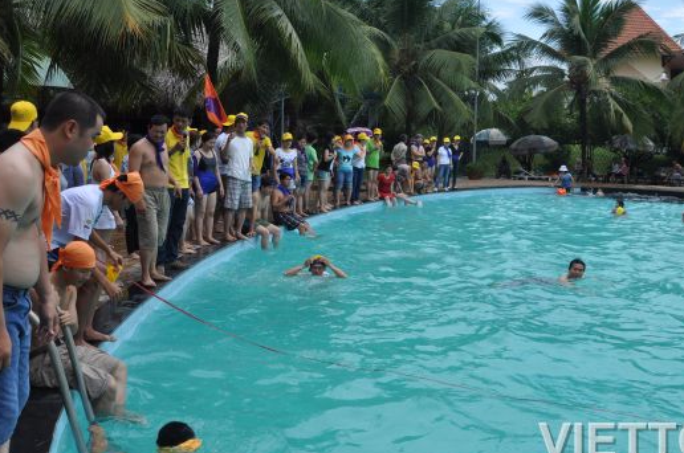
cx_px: 391
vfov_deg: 38.6
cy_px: 186
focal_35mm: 34
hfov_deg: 55.7
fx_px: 645
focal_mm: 18
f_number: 9
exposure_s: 1/320
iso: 200
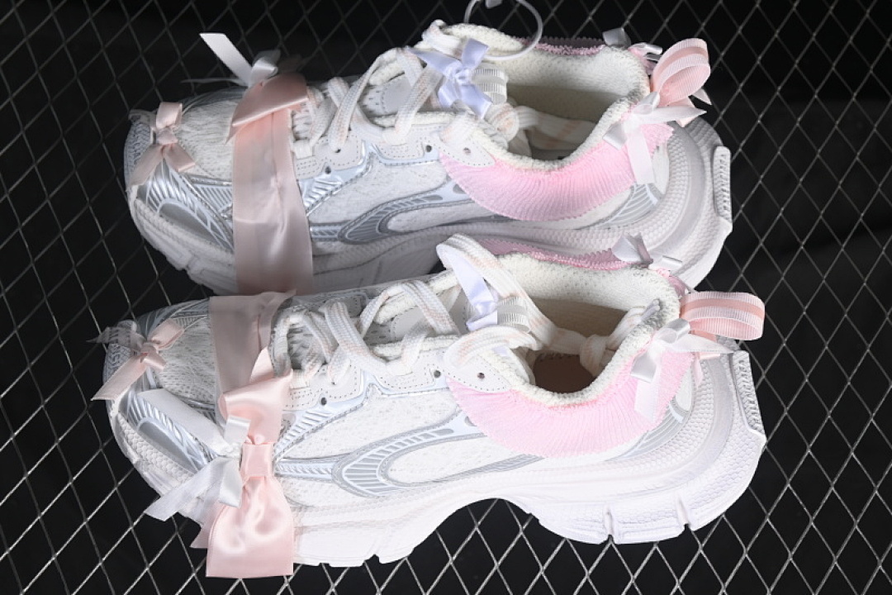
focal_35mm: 75
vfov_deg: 18.2
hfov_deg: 27.0
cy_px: 298
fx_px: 1858
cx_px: 446
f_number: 7.1
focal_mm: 50
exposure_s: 1/80
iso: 160
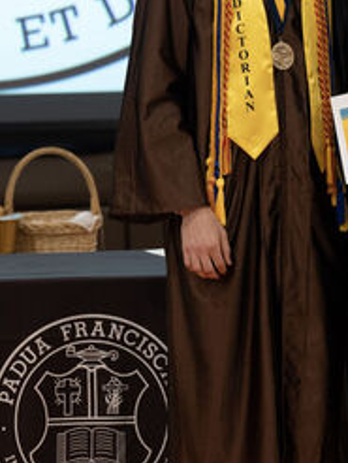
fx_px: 3533
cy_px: 100
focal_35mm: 264
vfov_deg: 7.5
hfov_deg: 5.6
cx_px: 338
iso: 1600
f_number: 4
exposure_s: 1/100
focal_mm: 110
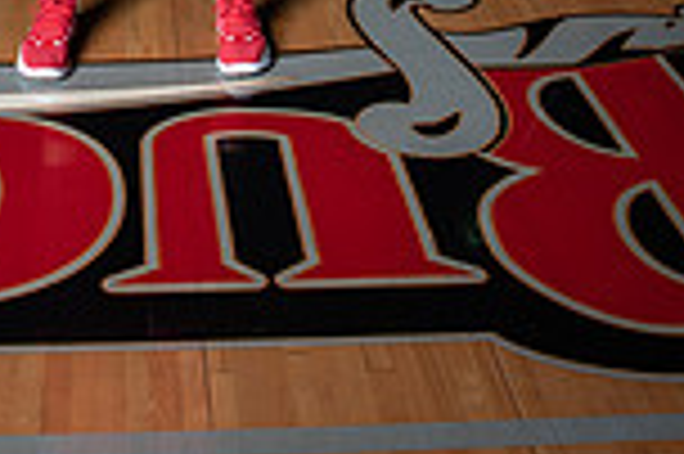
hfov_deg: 26.1
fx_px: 1461
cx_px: 207
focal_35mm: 77
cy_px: -436
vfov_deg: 14.7
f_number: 14
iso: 320
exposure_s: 1/200
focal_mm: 26
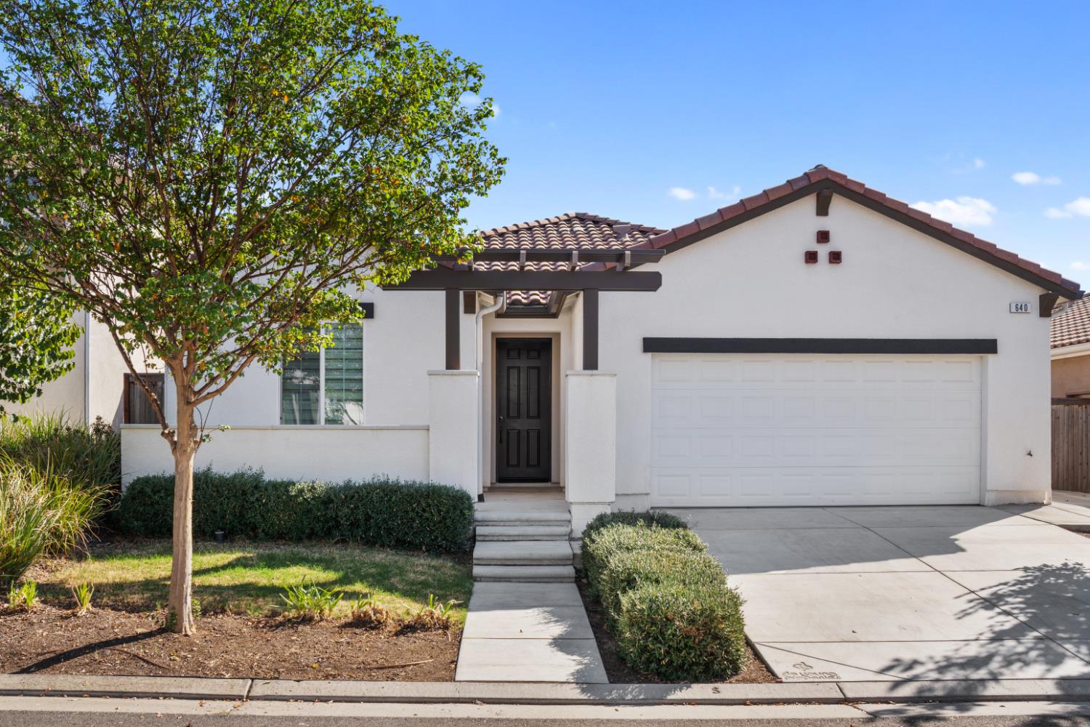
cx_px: 545
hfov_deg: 57.0
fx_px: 1004
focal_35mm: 33
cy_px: 364
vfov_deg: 39.8
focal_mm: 22.1
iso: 125
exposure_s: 1/320
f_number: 7.1
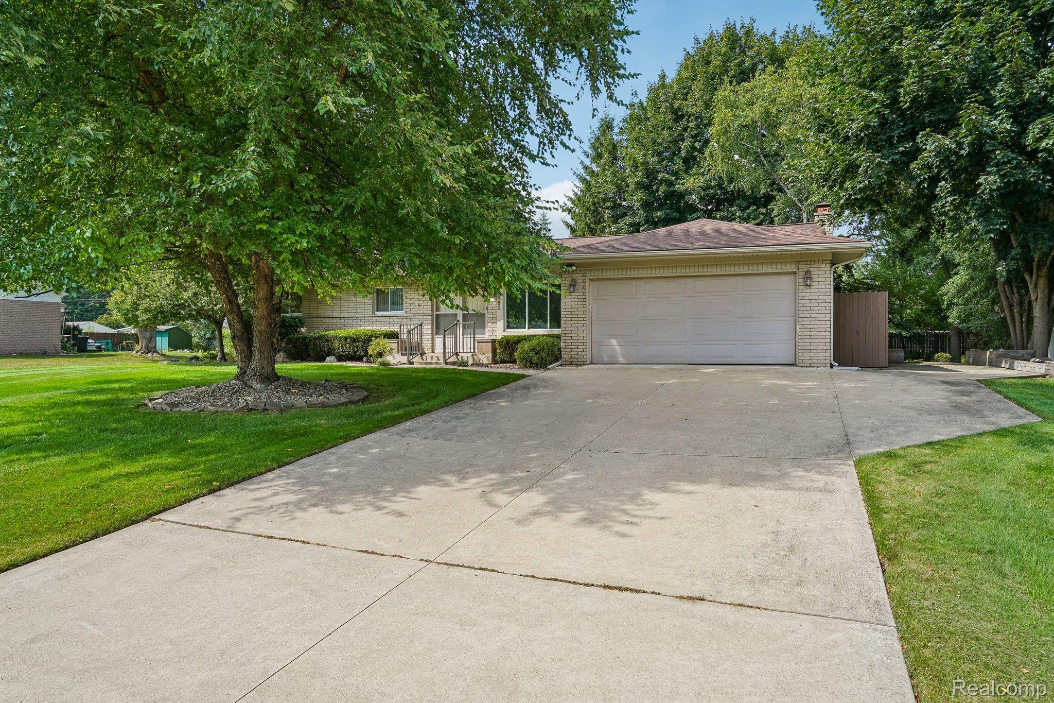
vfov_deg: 57.2
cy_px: 352
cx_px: 527
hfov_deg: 78.6
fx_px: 644
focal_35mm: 22
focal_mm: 22
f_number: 8
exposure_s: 1/250
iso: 250
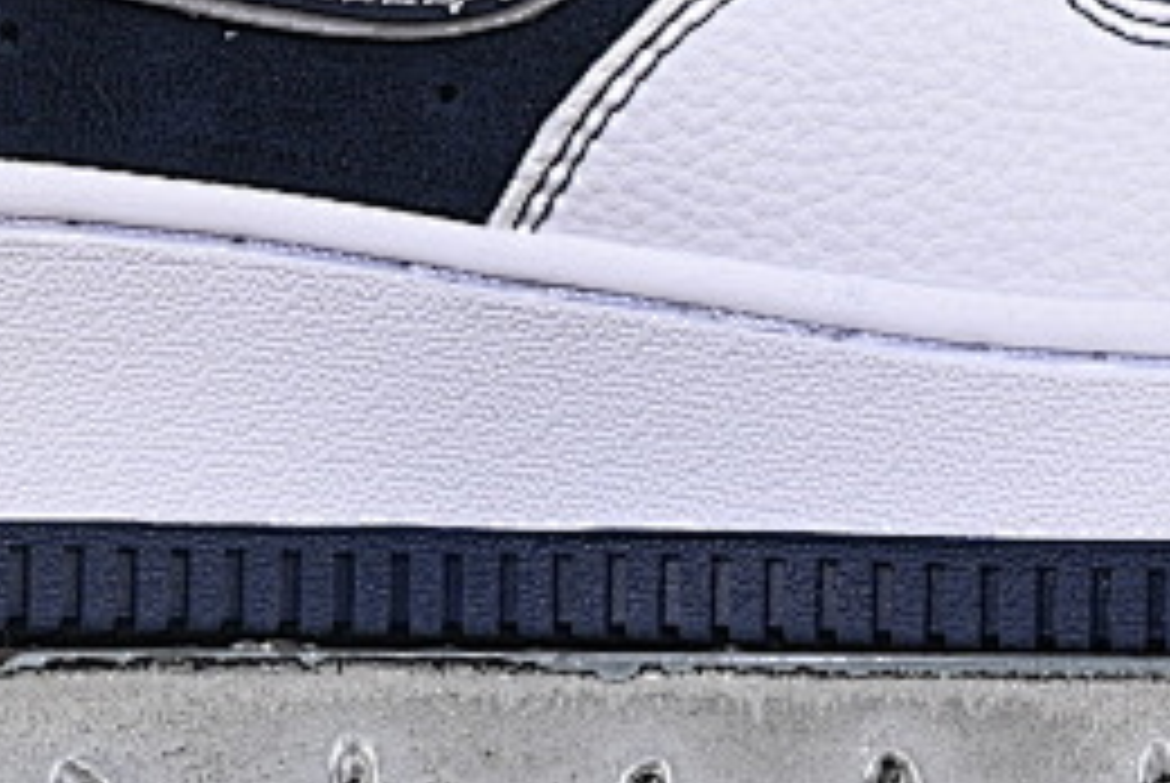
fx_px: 10119
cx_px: 558
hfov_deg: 6.6
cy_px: -351
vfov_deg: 4.4
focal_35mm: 311
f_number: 8
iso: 160
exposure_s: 1/80
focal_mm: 50
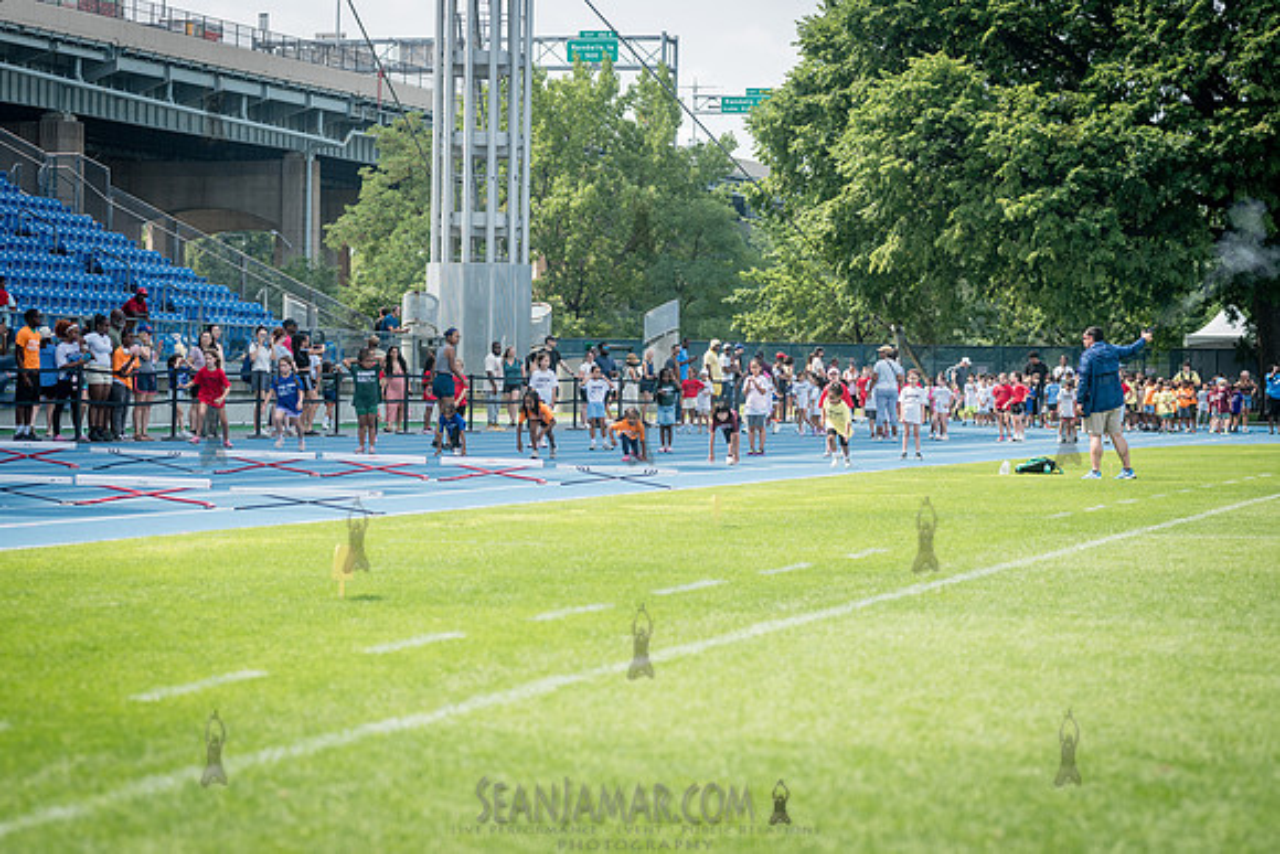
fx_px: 3734
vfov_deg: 13.0
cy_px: 427
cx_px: 640
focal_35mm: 105
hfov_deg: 19.5
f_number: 4
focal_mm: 105
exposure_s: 1/1000
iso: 160
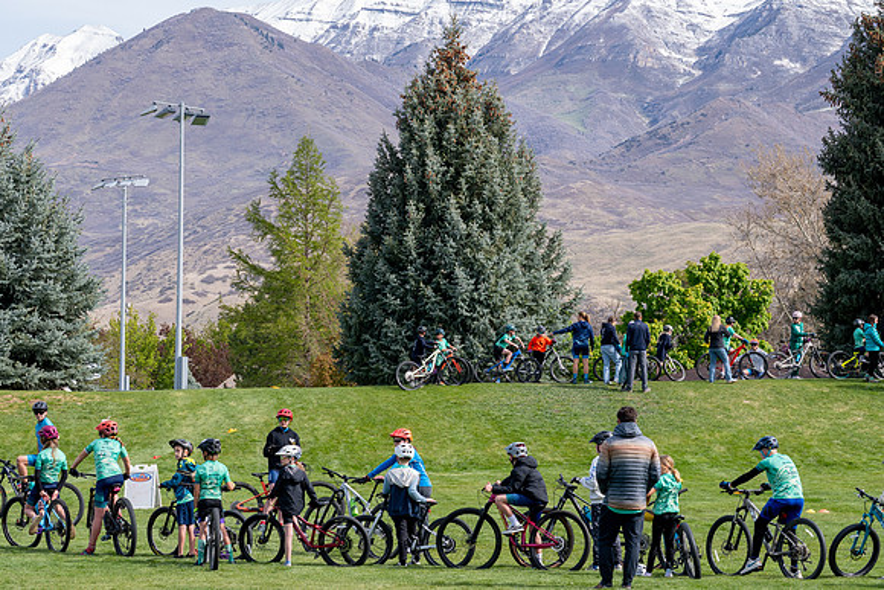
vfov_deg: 12.4
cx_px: 441
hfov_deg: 18.6
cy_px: 295
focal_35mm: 110
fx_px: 2705
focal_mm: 70
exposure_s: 1/160
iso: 200
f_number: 9
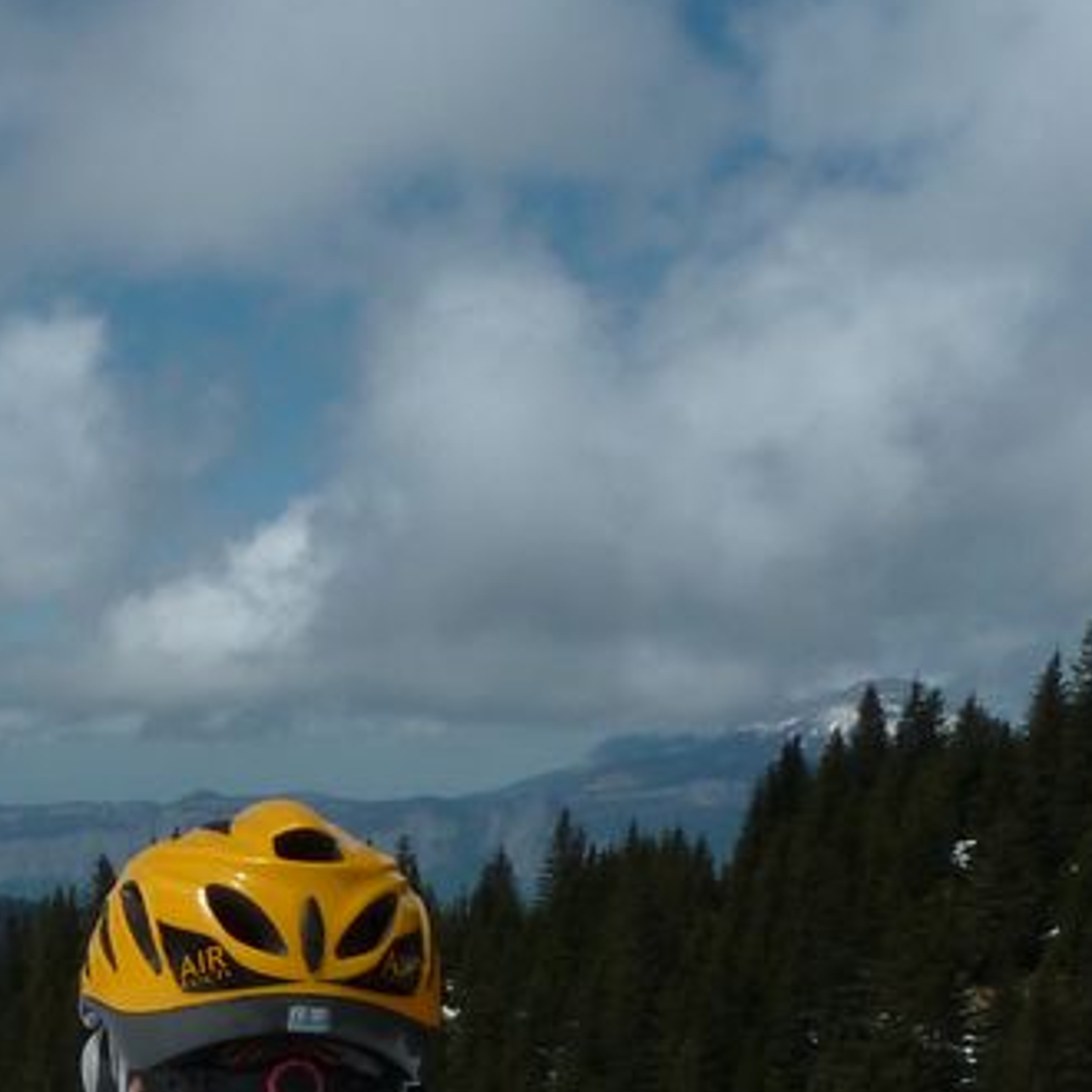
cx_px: -453
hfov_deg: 20.4
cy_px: 1370
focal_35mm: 75
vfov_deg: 21.2
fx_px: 2677
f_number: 5.6
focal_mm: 4.1
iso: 80
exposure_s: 1/1000
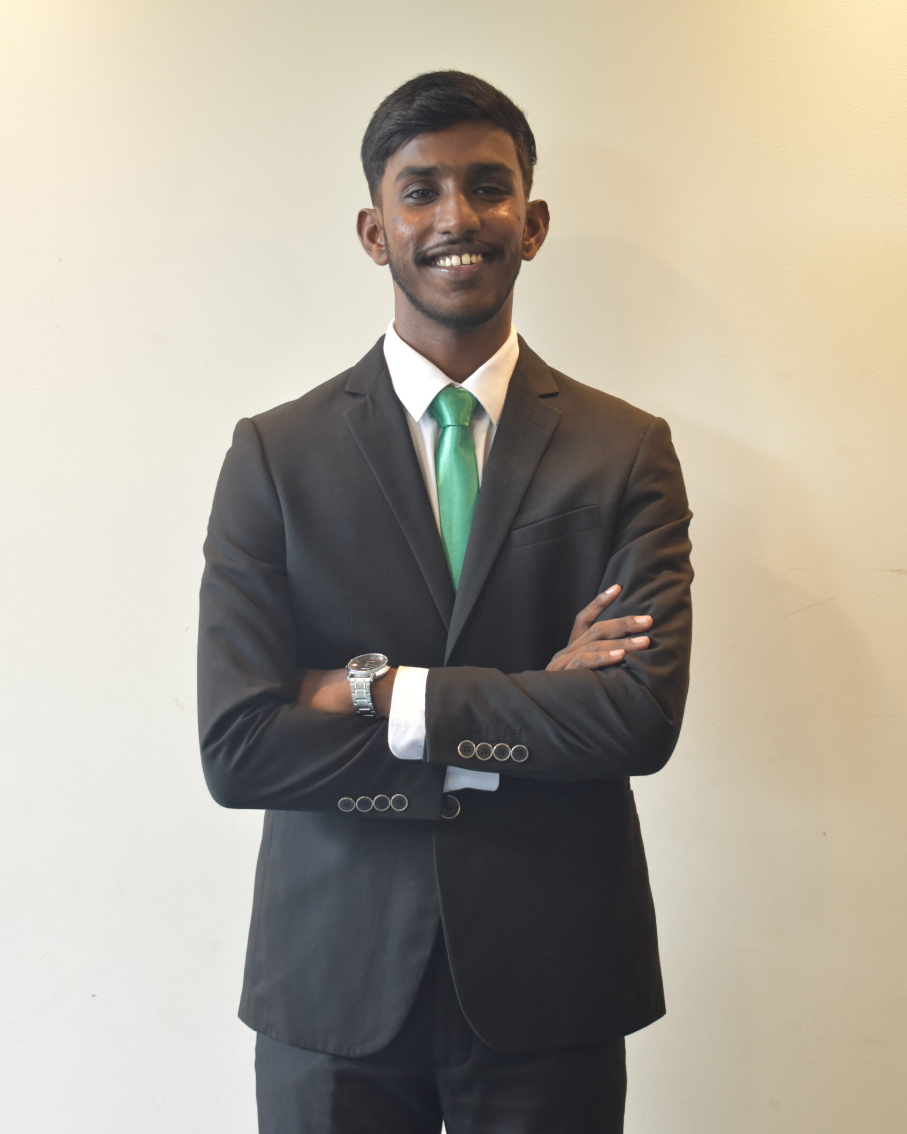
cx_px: 453
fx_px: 2282
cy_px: 519
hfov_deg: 22.5
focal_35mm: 68
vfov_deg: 27.9
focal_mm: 40
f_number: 5
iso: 1000
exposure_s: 1/30
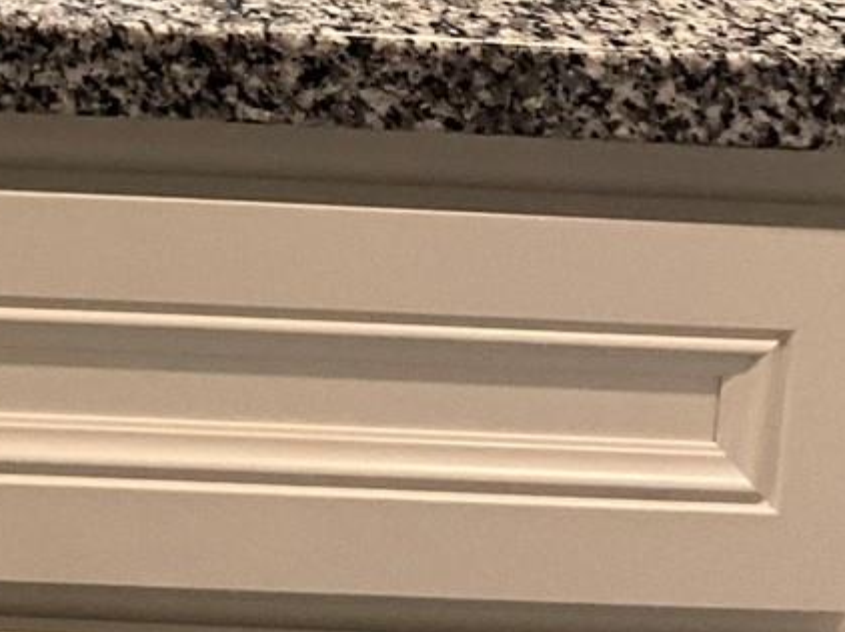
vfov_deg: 12.3
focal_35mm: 110
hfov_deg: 17.6
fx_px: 2684
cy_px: -502
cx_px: 66
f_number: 1.8
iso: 100
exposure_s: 1/60
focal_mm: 3
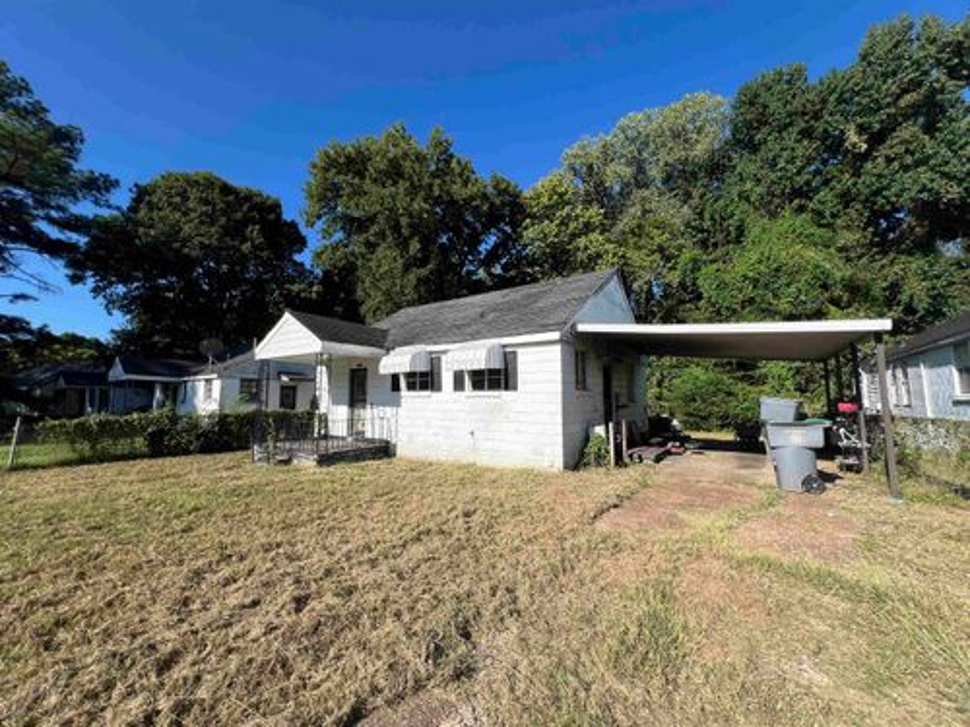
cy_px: 364
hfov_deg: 106.2
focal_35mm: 13
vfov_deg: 89.9
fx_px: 364
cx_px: 485
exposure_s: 1/1815
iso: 32
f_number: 1.8
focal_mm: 1.57
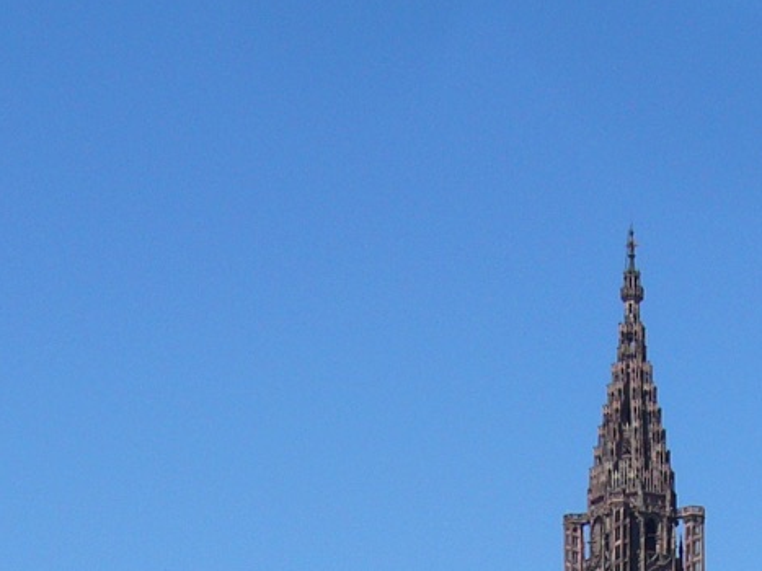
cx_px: 571
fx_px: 2641
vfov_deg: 11.8
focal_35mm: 120
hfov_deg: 16.3
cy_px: 832
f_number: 5.6
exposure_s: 1/400
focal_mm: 5.8
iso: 80
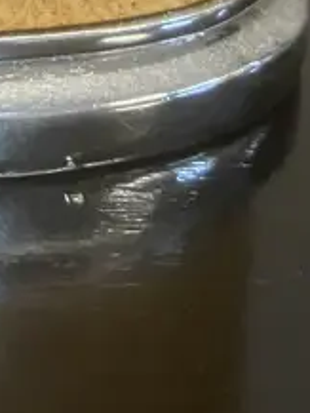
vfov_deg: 13.7
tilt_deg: -16.4
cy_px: -282
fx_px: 1575
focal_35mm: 132
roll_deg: -0.2
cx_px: -219
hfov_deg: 10.7
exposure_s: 1/50
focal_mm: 3.99
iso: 320
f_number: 1.8
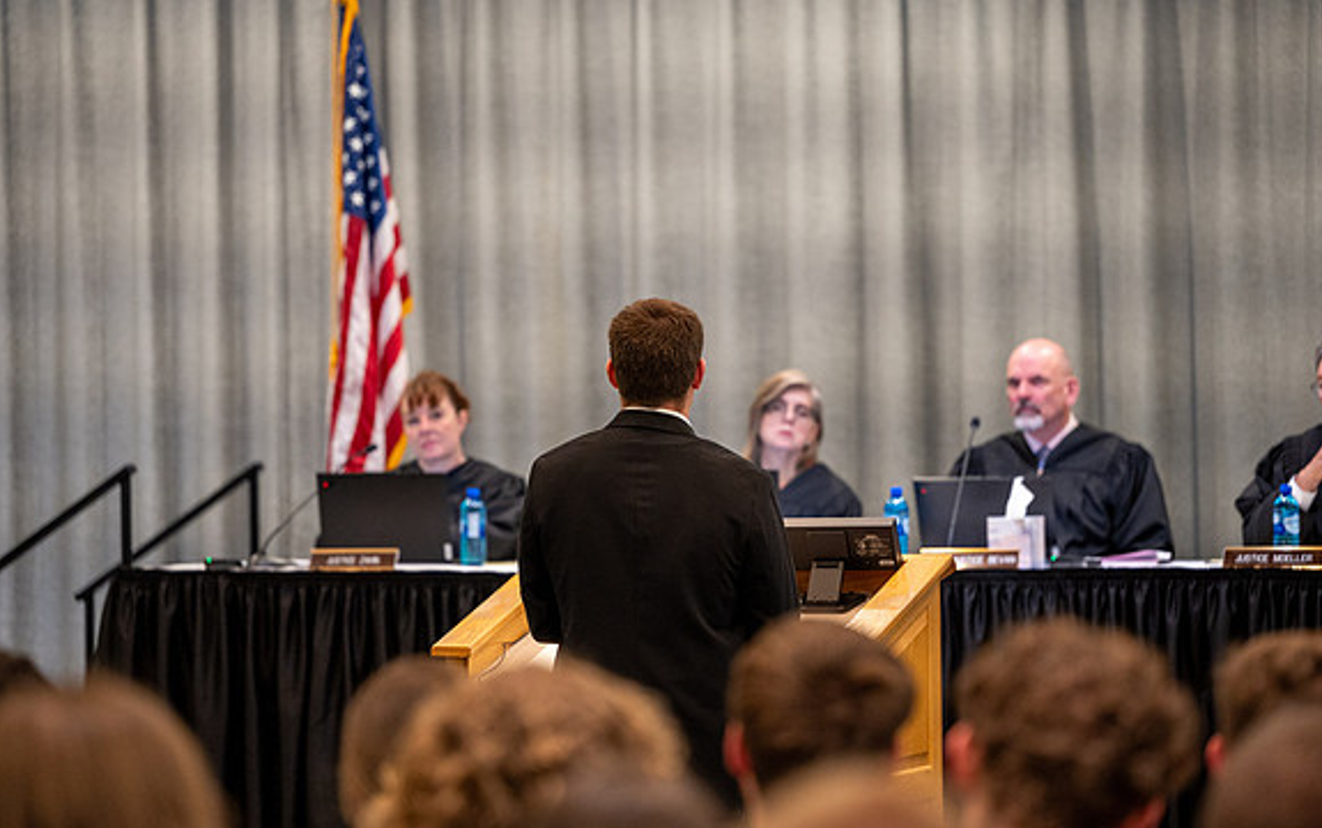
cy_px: 383
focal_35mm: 148
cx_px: 645
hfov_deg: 14.1
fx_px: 5335
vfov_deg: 8.9
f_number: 2.8
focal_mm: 140
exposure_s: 1/200
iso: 2000
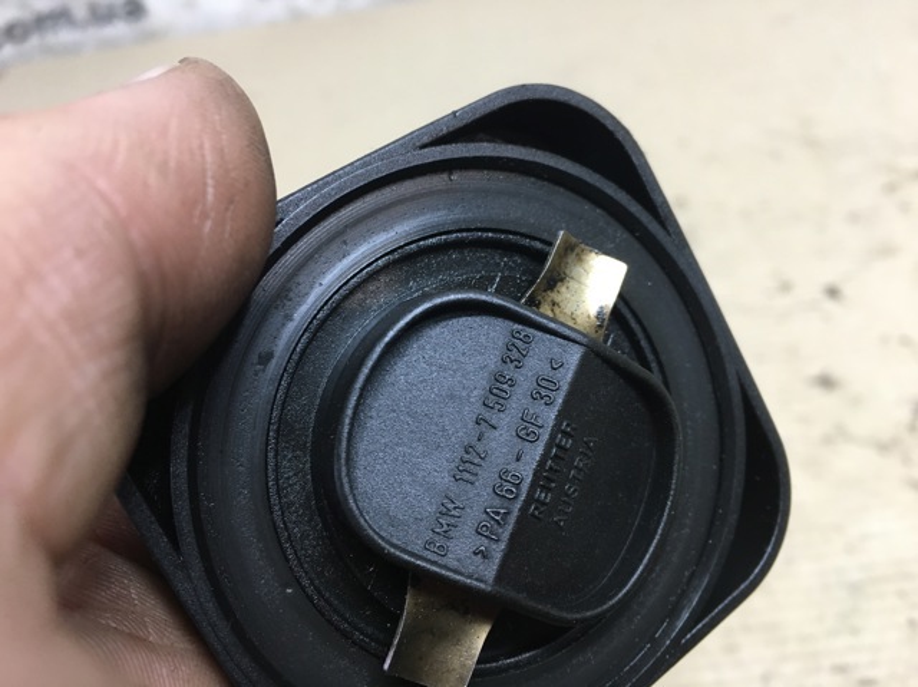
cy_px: 344
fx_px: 768
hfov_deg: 61.7
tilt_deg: -41.9
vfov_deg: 48.2
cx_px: 459
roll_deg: +10.1
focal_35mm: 29
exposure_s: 1/33
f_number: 2.2
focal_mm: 4.15
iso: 125
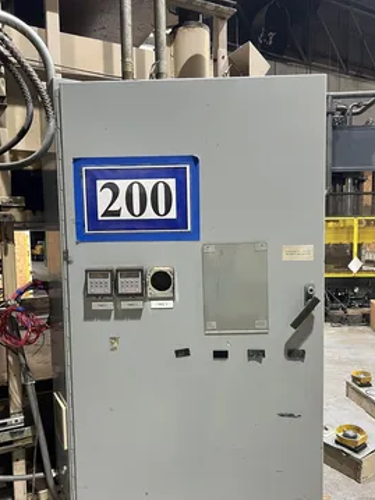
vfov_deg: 61.5
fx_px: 419
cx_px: 190
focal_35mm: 29
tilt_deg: -2.8
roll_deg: +1.1
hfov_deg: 48.2
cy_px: 277
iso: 200
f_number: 1.5
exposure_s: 1/60
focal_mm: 5.7
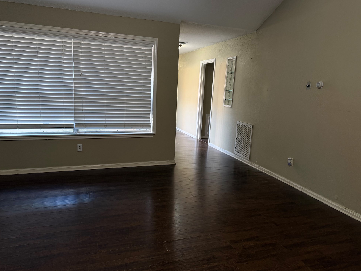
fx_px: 261
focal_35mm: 25
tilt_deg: -9.3
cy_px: 135
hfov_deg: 69.4
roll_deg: -2.5
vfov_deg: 54.9
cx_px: 186
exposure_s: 1/60
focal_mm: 6.76
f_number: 1.78
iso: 125
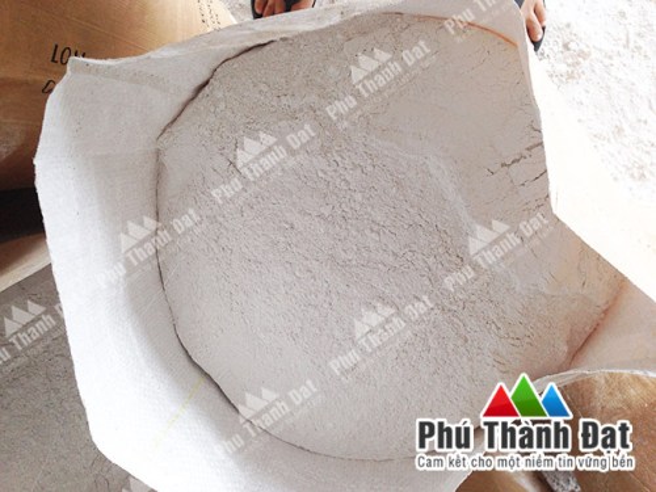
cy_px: 246
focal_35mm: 33
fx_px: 625
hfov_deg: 55.4
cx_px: 328
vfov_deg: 42.9
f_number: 2.4
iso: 64
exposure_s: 1/60
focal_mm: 4.12
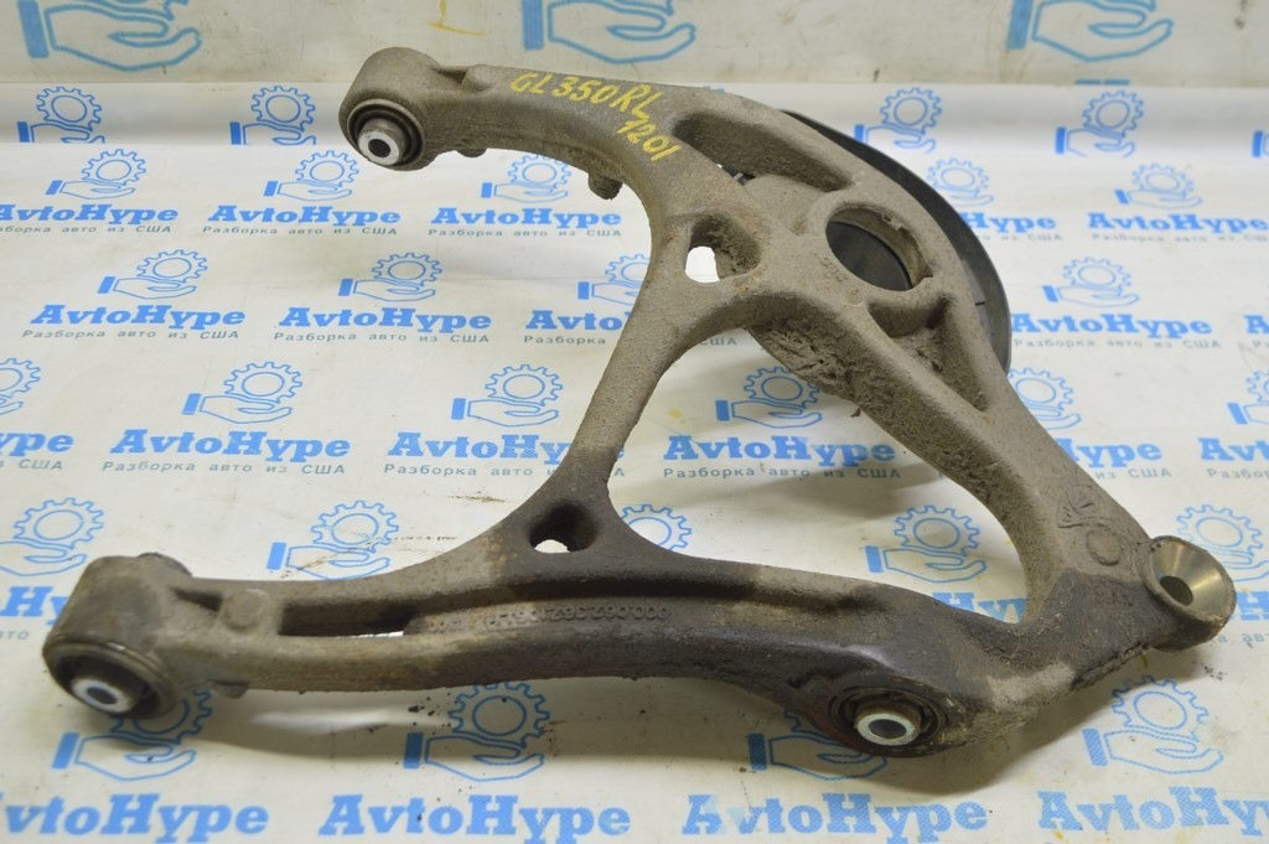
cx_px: 634
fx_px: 1532
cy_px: 422
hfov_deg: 45.0
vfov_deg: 30.8
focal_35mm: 44
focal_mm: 29
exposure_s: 1/20
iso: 400
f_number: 5.6
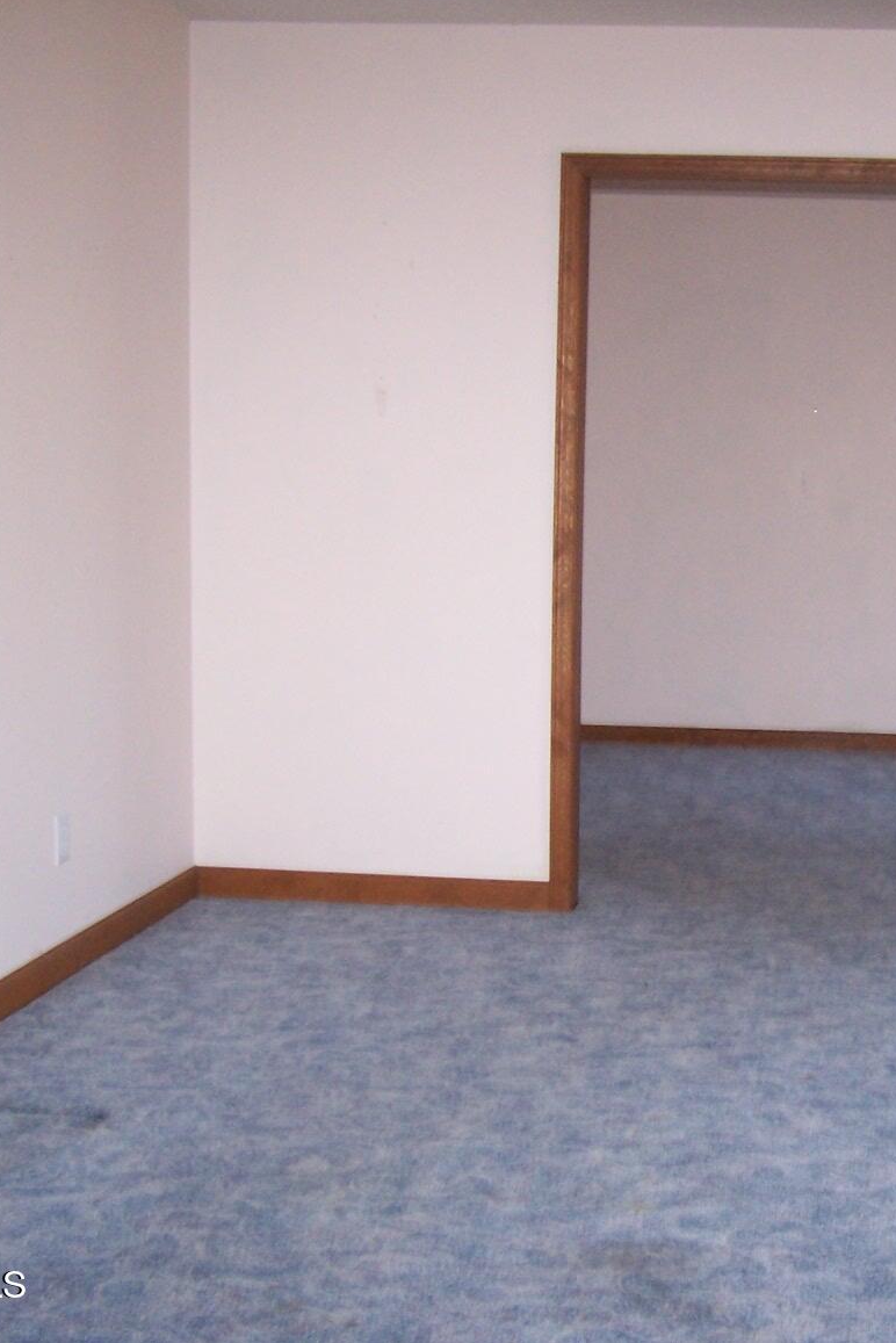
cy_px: 670
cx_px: 818
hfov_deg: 24.7
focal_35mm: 53
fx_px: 1977
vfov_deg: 37.5
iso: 140
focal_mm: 6.3
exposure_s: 1/60
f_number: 2.8
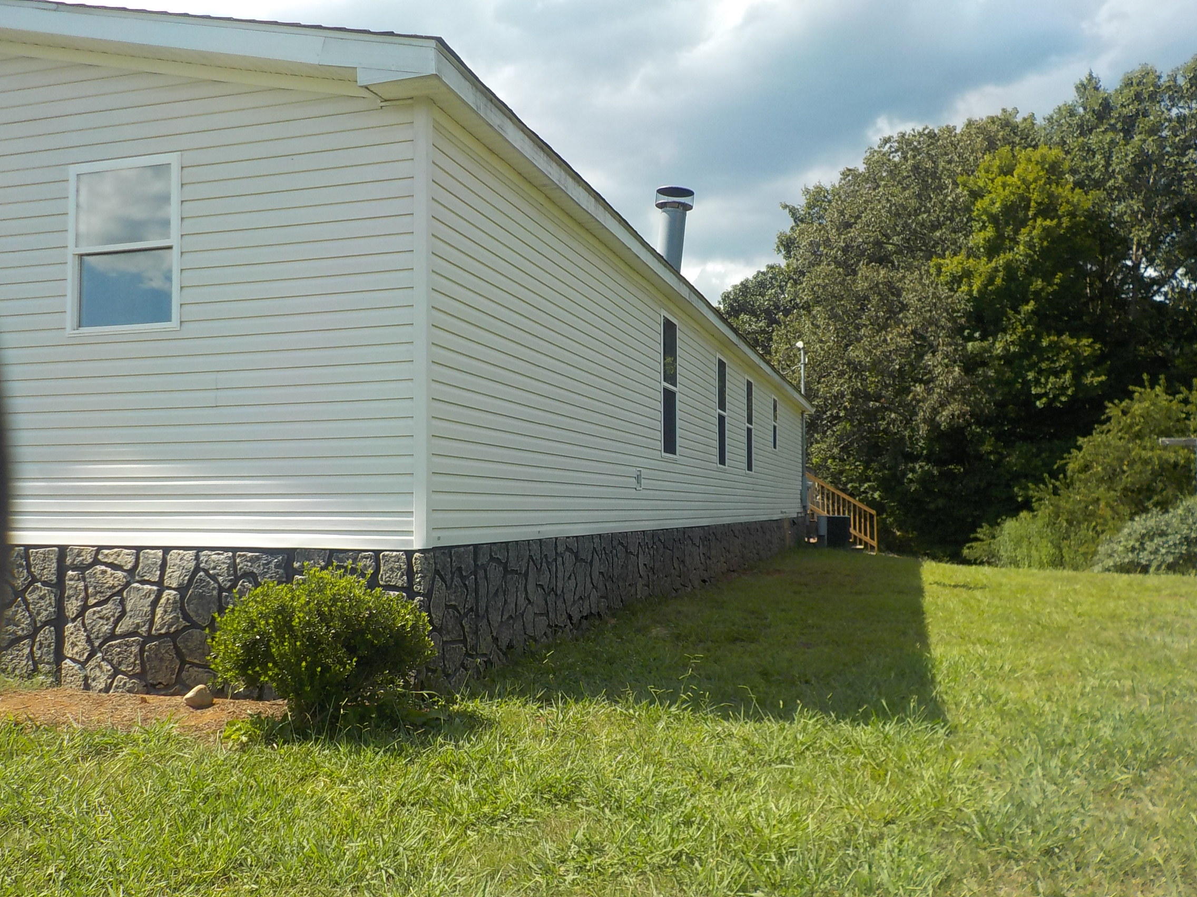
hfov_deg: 60.0
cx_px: 598
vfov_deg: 46.8
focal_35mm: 30
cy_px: 448
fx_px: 1037
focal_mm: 4.1
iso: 125
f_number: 3.3
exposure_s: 1/800
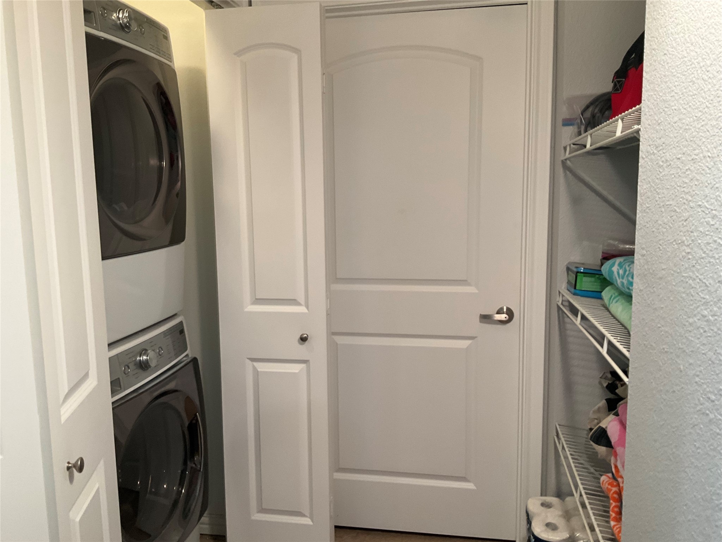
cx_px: 361
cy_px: 271
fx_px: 605
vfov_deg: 48.2
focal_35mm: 29
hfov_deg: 61.7
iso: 100
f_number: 1.8
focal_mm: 3
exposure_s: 1/60
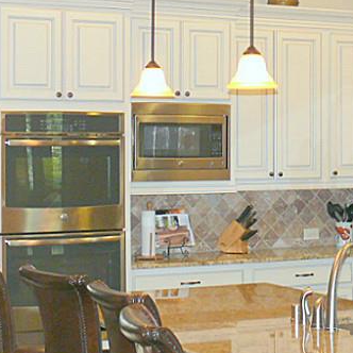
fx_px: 1165
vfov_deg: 17.2
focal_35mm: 101
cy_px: 131
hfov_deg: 16.5
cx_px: 419
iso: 160
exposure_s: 1/30
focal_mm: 7.9
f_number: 2.8
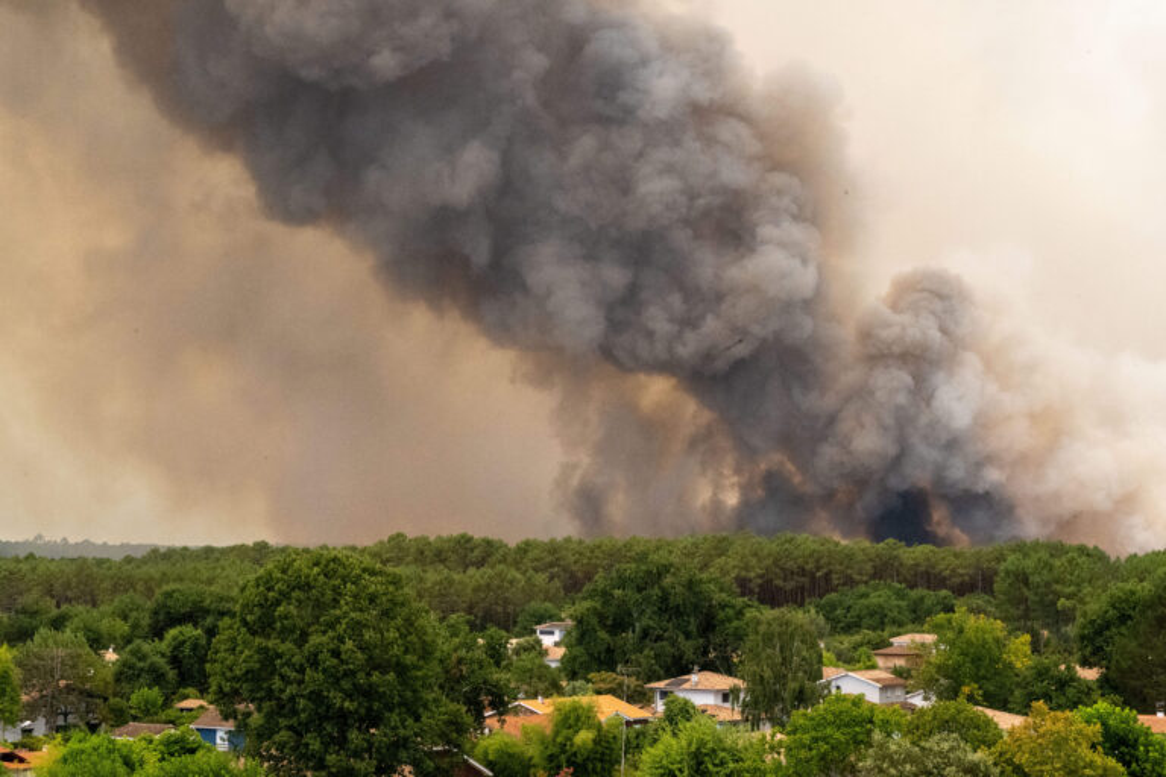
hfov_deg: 28.8
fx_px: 2267
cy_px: 388
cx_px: 583
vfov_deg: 19.5
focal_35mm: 70
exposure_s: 1/800
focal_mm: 70
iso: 4500
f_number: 20
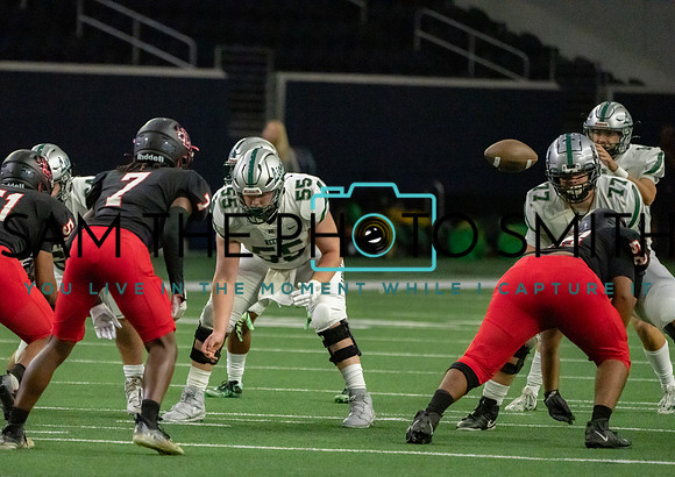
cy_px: 284
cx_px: 249
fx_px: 9460
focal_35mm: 495
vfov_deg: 2.9
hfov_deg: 4.1
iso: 12800
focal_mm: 400
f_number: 5.6
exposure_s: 1/1250
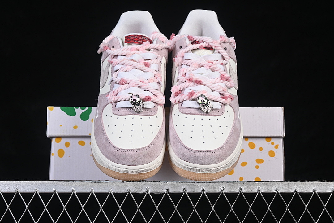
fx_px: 696
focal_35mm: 75
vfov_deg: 18.2
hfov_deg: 27.0
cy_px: 112
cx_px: 167
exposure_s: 1/80
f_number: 8
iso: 160
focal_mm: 50
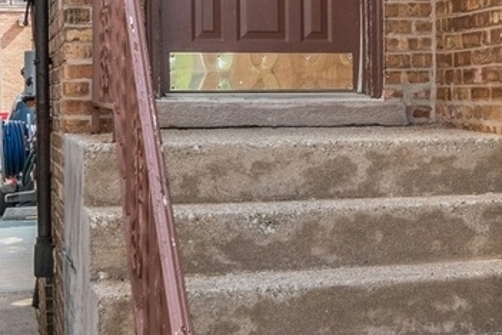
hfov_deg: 23.5
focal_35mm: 83
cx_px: 501
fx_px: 1157
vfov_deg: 16.4
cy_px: 93
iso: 200
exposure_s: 1/60
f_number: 8
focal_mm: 12
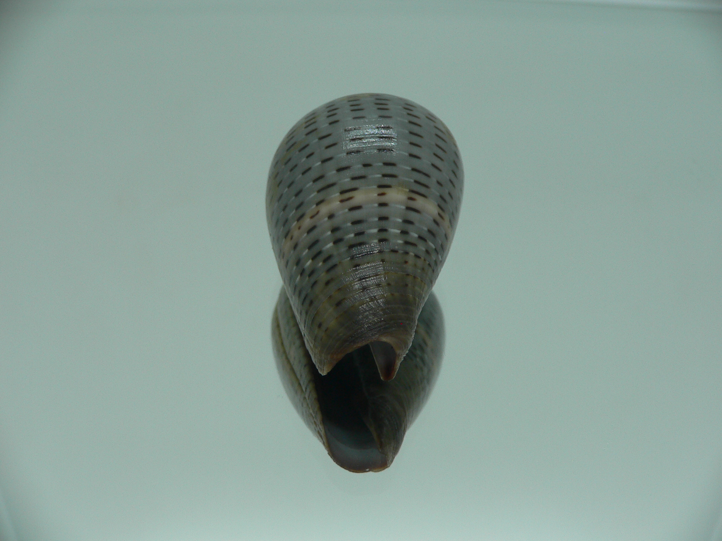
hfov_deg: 52.6
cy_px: 270
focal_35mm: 35
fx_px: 730
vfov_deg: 40.7
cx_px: 361
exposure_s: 1/60
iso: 80
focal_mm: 4.6
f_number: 2.8
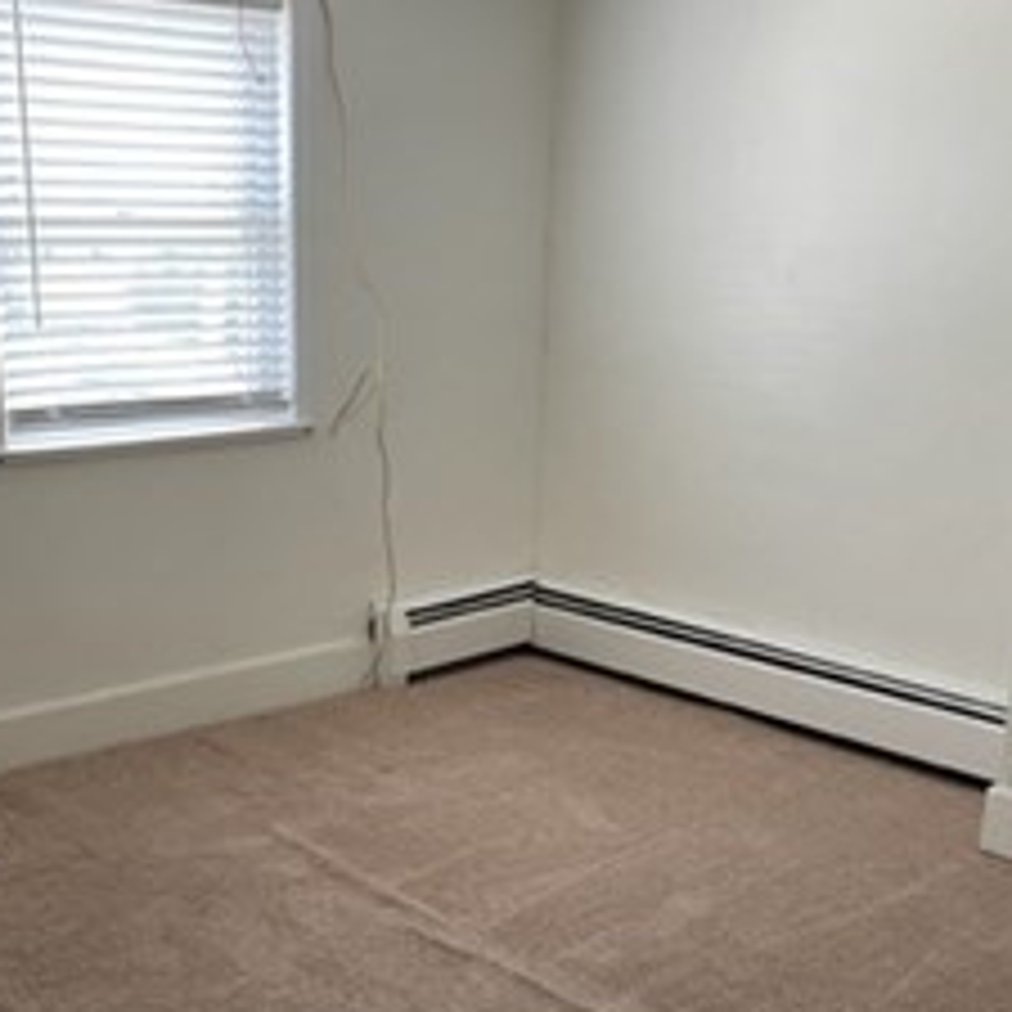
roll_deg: +0.4
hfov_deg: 36.4
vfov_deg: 36.2
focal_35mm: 46
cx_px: 337
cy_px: 720
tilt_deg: -18.9
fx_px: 1521
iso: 100
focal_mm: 5.1
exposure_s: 1/60
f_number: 1.6
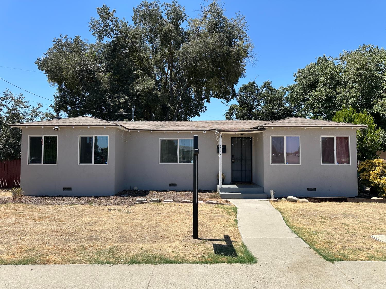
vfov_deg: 56.8
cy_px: 144
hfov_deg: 71.6
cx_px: 193
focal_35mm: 24
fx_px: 268
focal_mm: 6.86
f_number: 1.78
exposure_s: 1/3472
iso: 80
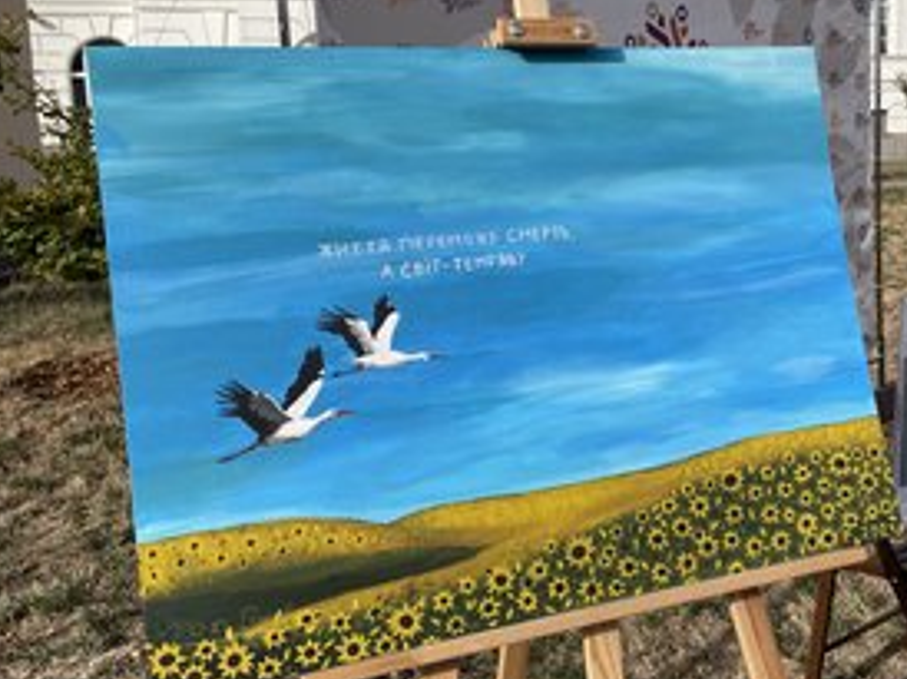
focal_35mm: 38
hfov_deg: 48.1
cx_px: 609
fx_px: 995
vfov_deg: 37.7
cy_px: 325
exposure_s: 1/3509
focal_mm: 4.2
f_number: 1.6
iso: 32
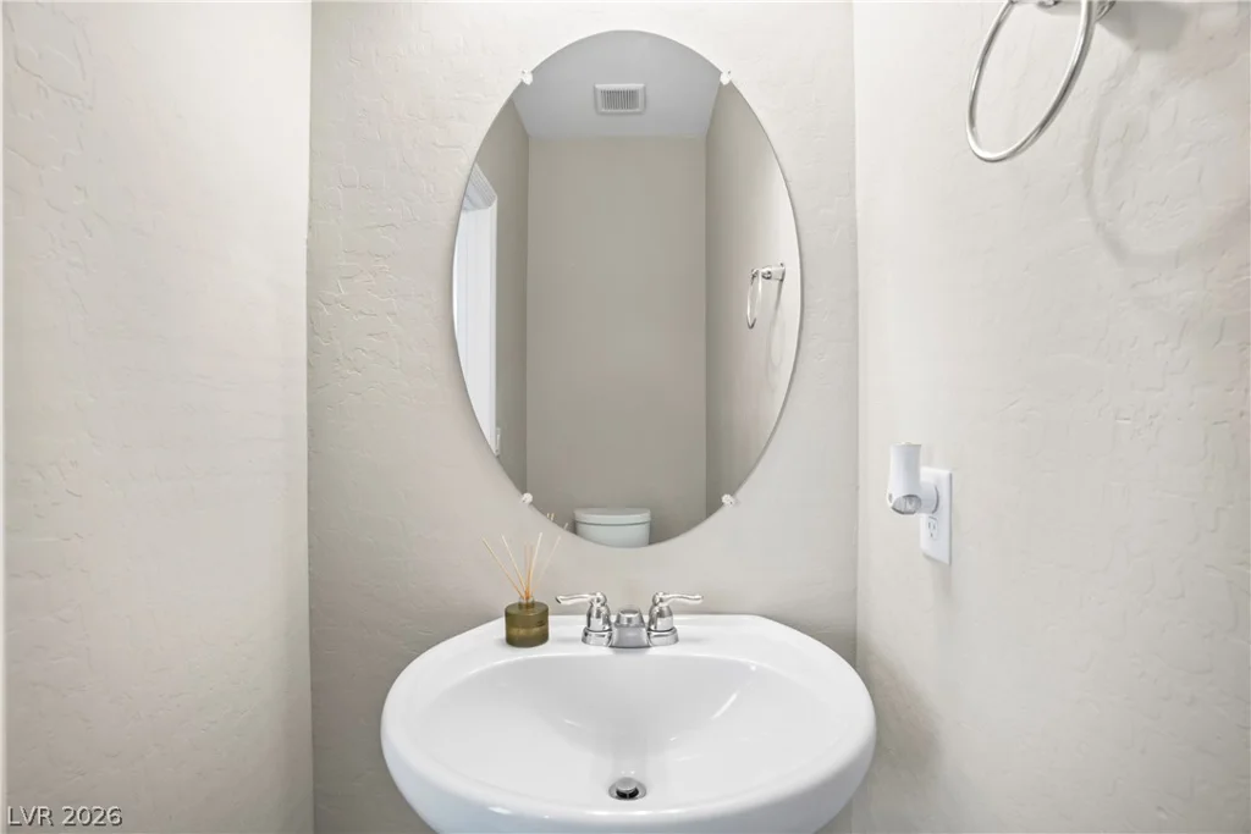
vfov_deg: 70.5
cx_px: 626
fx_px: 591
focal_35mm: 17
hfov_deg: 93.3
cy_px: 417
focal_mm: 17
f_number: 8
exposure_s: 1/2
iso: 400
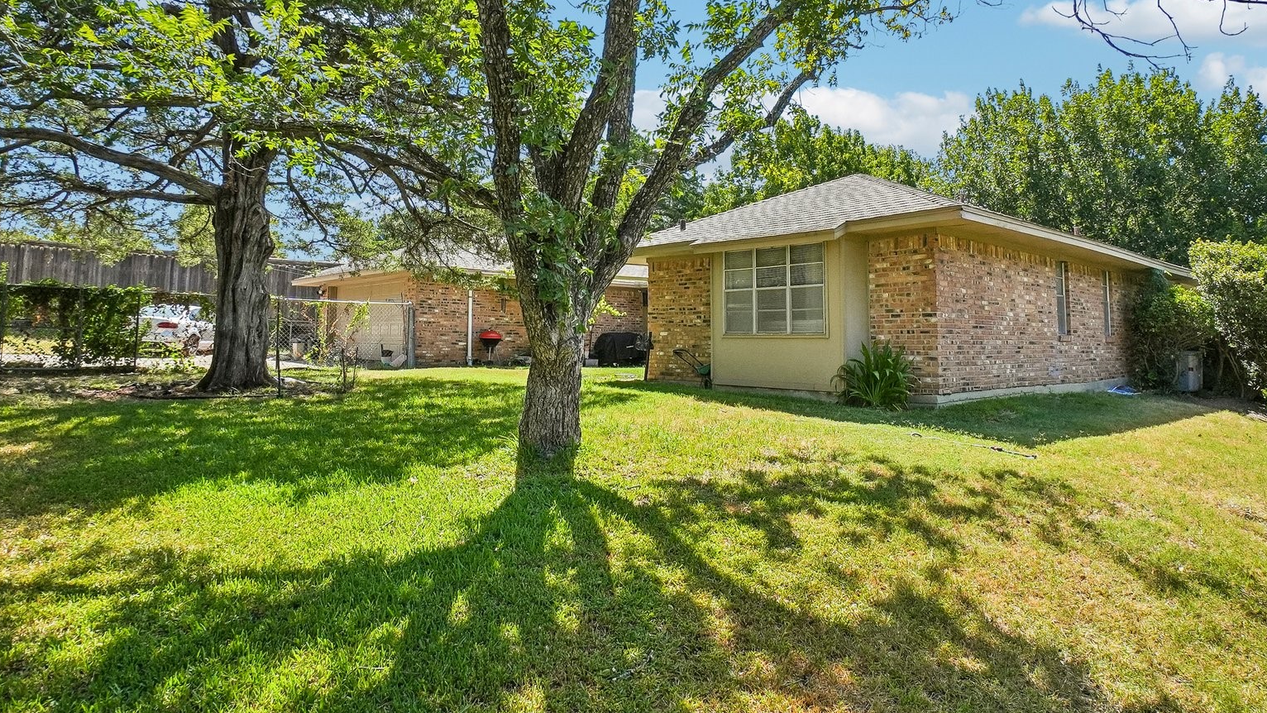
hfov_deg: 83.8
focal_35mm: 21
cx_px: 662
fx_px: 706
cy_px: 193
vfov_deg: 51.7
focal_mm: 10
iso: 400
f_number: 8
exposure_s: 1/640
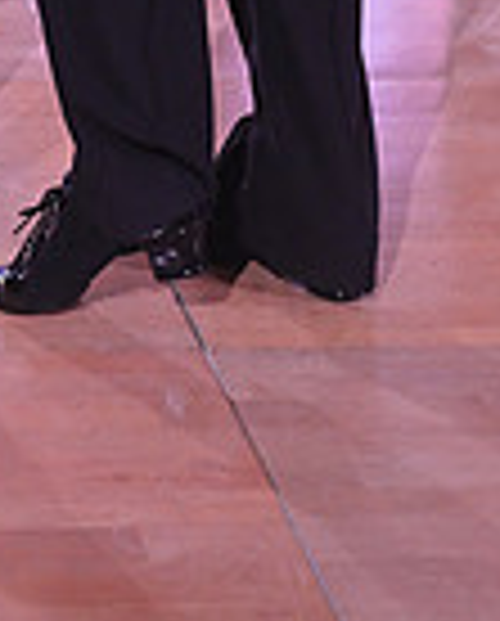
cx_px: -133
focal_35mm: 126
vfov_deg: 13.8
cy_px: -450
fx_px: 2323
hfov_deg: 12.0
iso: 2500
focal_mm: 32
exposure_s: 1/320
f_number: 4.5
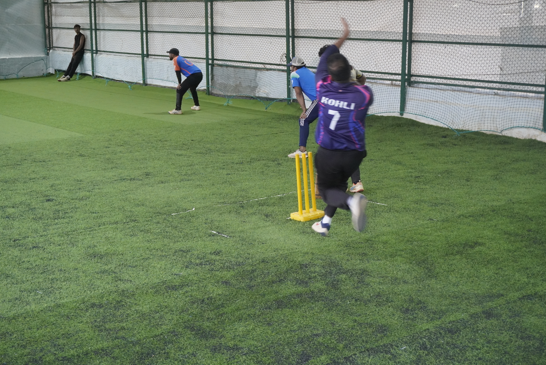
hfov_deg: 35.0
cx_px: 273
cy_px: 182
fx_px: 865
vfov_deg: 23.8
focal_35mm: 57
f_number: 5.6
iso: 3200
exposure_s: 1/200
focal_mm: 38
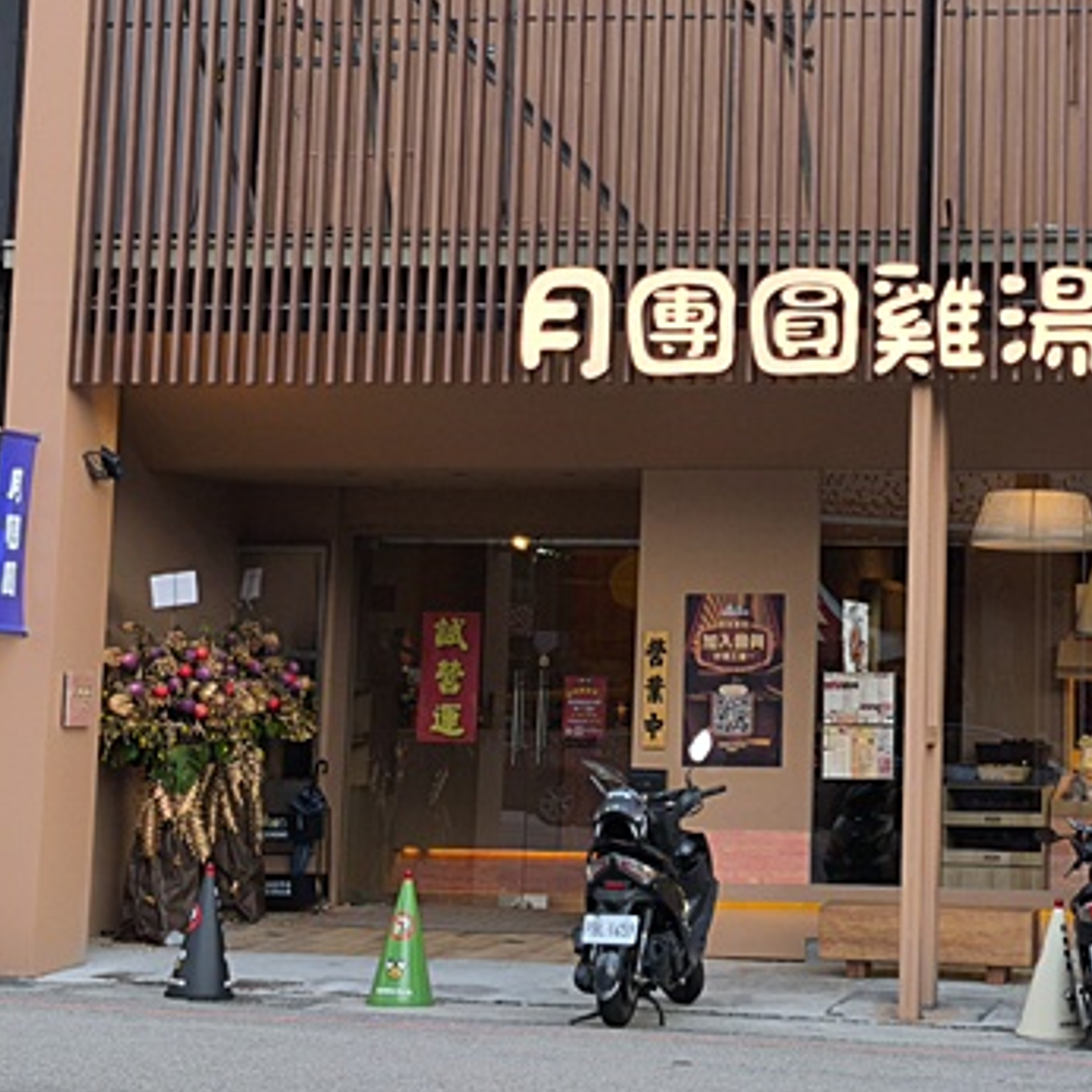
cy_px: 260
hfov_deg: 18.3
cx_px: 903
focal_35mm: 94
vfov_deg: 18.4
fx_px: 3355
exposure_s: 1/428
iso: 50
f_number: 1.6
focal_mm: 6.57
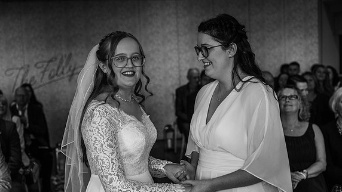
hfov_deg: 39.9
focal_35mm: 52
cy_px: 110
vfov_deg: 23.1
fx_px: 472
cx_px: 172
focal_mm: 49
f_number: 3.5
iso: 560
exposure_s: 1/200
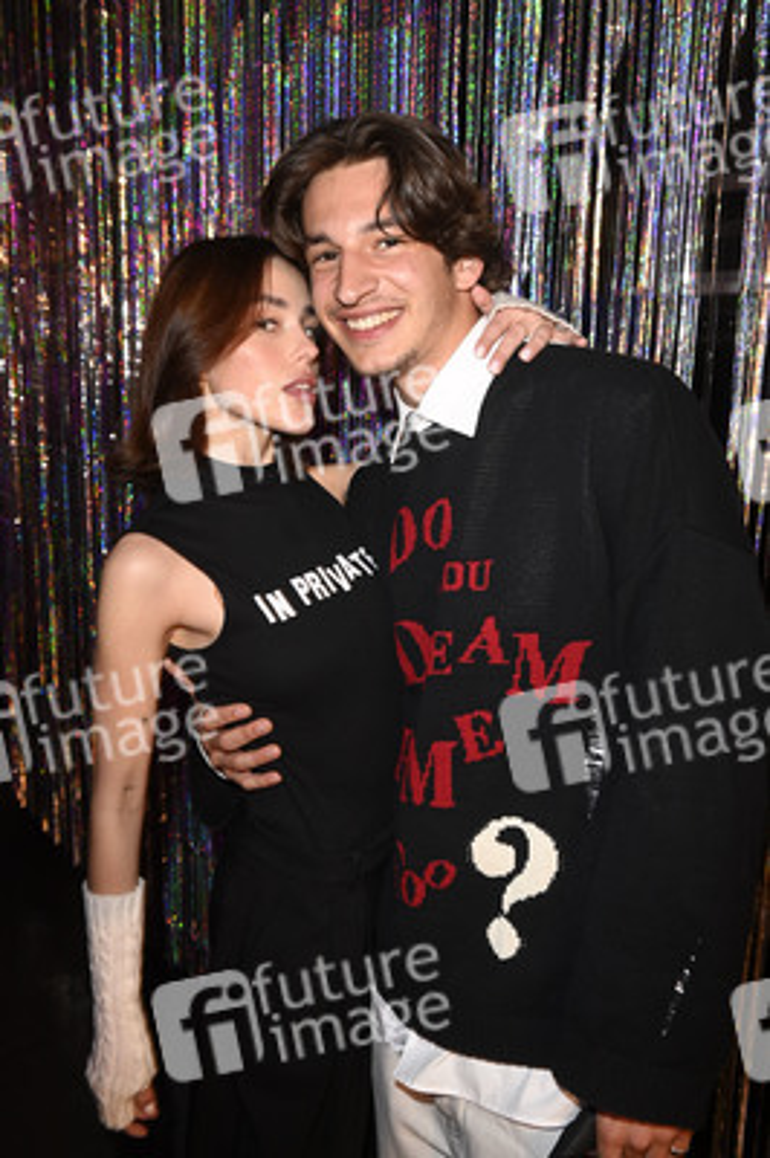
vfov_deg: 58.8
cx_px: 385
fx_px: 1028
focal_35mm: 32
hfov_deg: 41.0
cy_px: 579
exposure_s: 1/40
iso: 2000
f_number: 5.6
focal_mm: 32
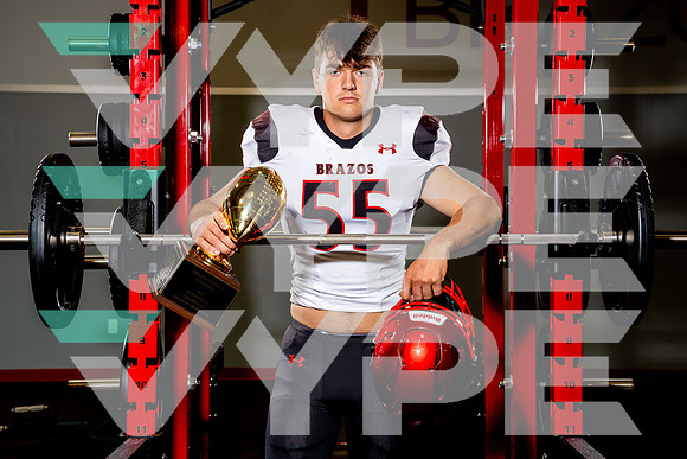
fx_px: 1204
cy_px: 224
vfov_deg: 21.6
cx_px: 347
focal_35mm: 63
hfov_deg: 31.9
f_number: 5.6
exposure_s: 1/250
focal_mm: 58
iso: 500
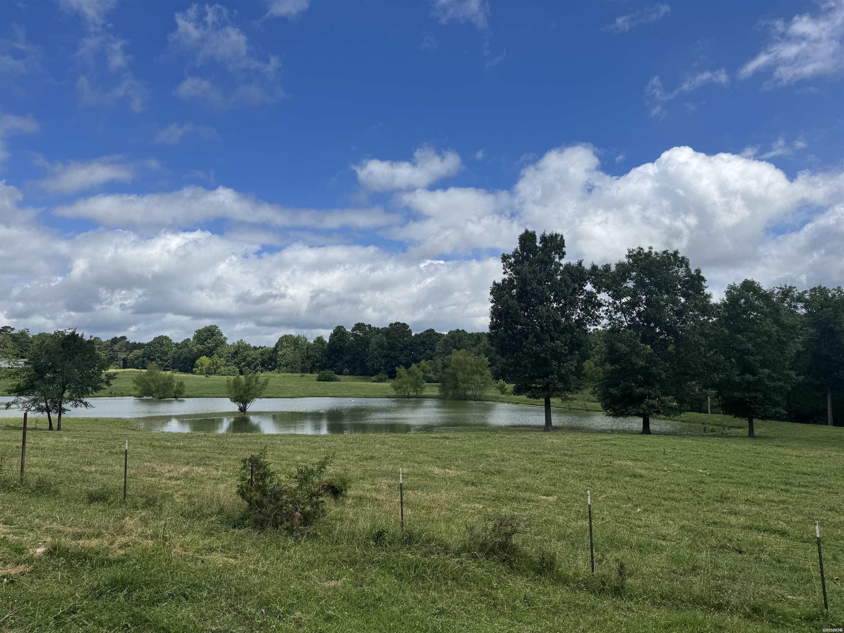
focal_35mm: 24
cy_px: 316
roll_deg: +0.0
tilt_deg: +4.5
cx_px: 422
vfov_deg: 56.8
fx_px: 585
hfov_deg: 71.6
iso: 80
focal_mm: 6.76
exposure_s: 1/7092
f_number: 1.78
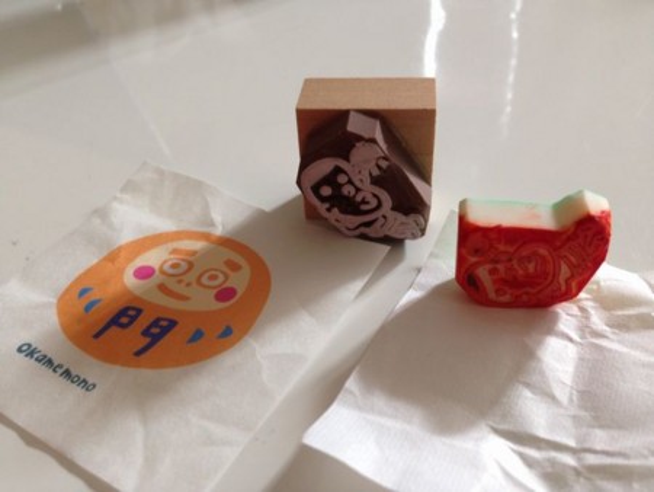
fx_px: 624
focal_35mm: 33
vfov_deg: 43.0
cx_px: 327
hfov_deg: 55.3
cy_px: 246
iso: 80
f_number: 2.4
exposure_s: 1/20
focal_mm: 4.12
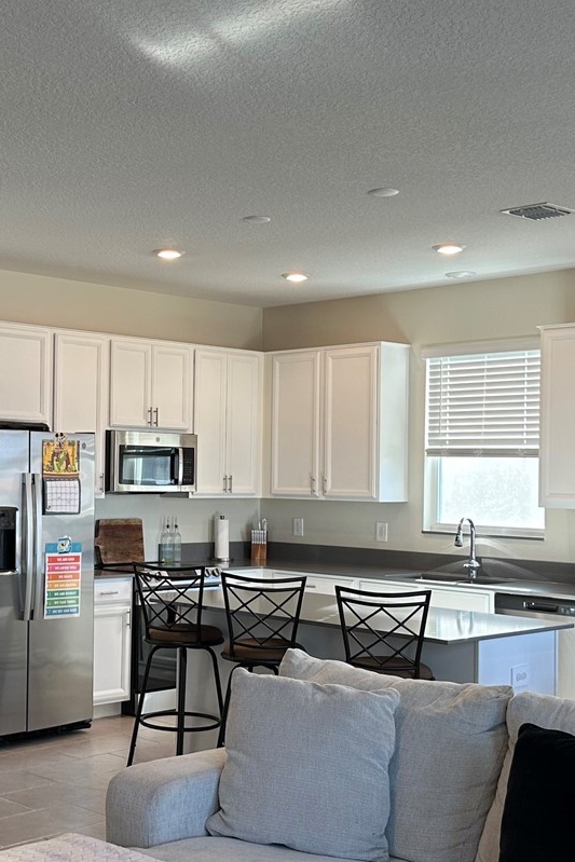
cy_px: 455
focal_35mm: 50
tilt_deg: +0.1
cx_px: 170
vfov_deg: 39.6
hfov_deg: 26.8
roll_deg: -1.5
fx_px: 1197
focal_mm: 6.86
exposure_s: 1/120
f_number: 1.78
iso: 100
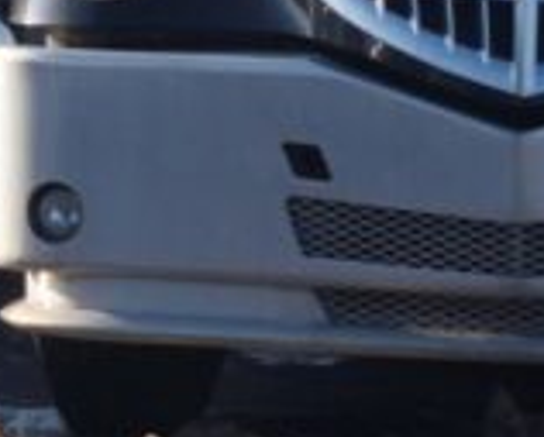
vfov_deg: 7.5
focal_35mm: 199
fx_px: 3210
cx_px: -658
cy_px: -399
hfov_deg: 8.9
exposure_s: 1/250
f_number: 8
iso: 100
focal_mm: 28
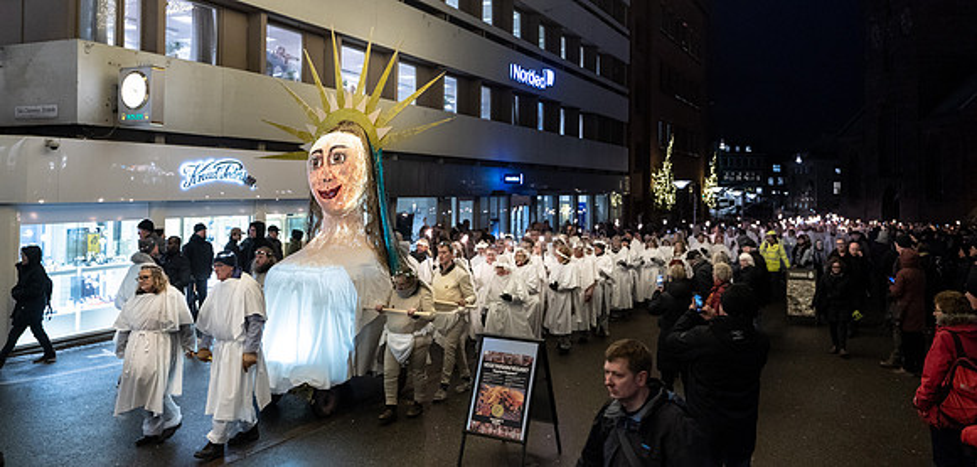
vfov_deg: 35.1
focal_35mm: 29
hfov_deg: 67.4
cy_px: 166
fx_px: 732
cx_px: 488
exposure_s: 1/125
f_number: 2.8
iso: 2000
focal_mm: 27
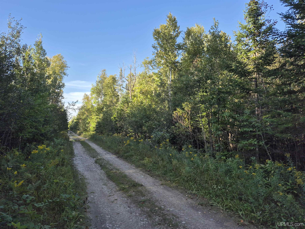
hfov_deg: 73.9
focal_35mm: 23
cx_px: 152
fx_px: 203
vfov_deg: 58.9
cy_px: 114
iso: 25
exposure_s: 1/436
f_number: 1.8
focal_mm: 5.4
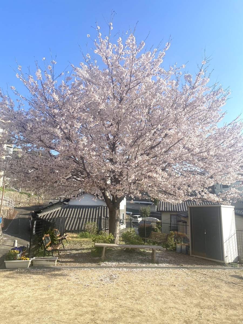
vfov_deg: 67.3
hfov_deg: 53.1
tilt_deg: +13.1
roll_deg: -1.3
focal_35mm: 26
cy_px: 162
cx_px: 122
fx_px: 243
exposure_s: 1/2028
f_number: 1.8
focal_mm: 4.25
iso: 32
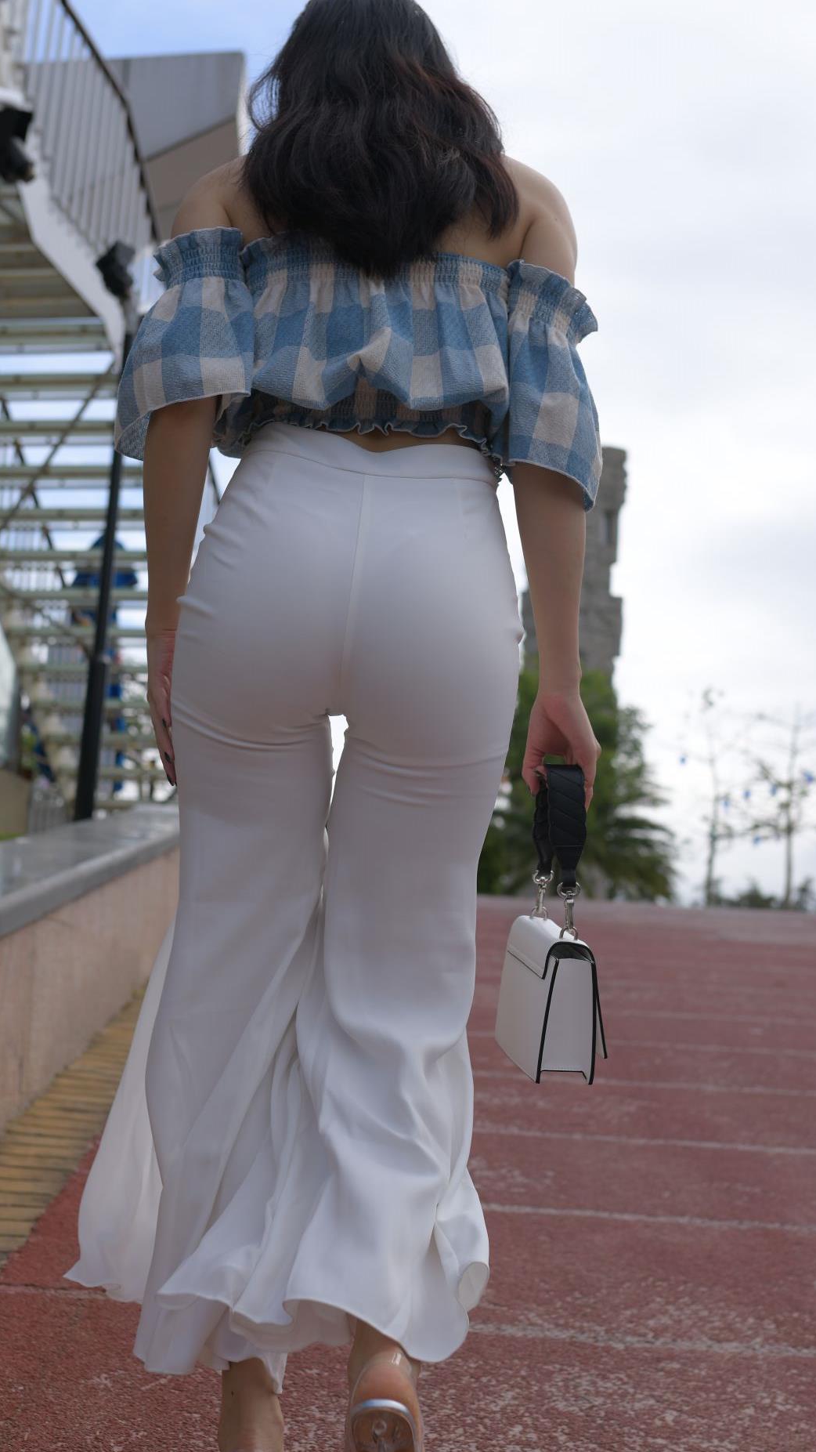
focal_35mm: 49
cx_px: 370
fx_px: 1885
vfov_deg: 42.1
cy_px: 719
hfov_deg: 24.4
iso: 72
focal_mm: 35
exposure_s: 1/1000
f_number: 4
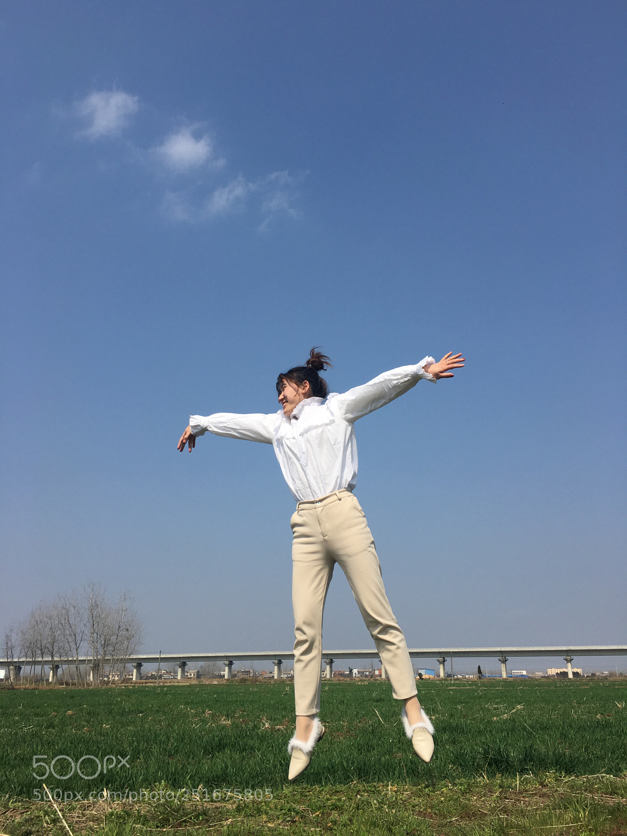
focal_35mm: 29
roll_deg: -0.2
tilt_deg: +22.0
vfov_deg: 61.7
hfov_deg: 48.2
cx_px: 314
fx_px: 700
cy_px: 418
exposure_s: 1/2331
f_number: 2.2
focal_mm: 4.15
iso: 25
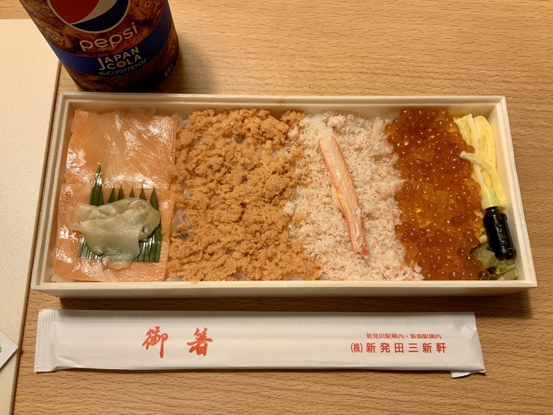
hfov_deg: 61.7
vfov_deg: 48.2
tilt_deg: -73.3
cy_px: 208
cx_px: 276
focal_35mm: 29
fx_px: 463
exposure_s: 1/65
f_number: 1.8
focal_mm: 3
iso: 64
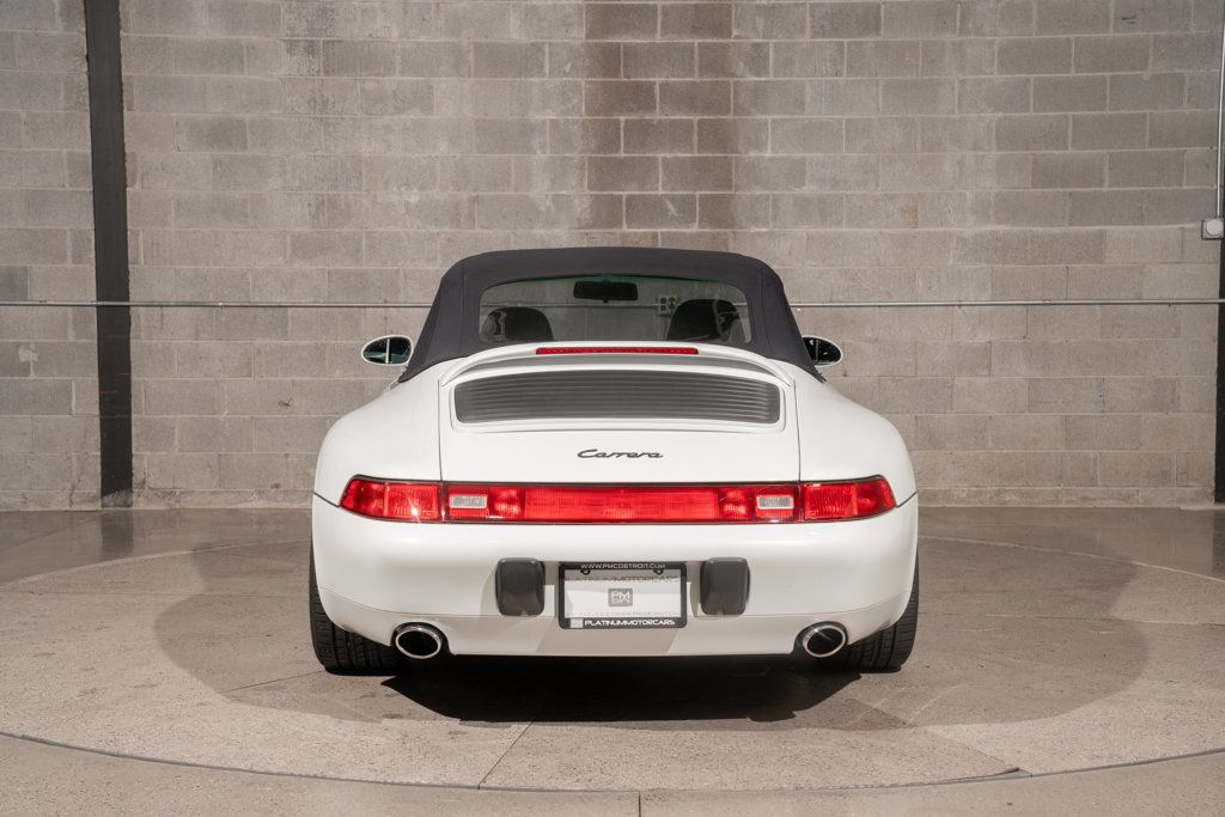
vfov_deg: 27.0
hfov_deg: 39.6
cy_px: 408
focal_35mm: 50
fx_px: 1702
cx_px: 612
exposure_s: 1/60
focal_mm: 50
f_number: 7.1
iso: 250
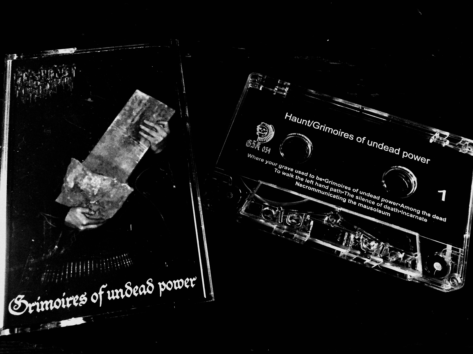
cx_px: 236
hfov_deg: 61.7
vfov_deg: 48.2
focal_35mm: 29
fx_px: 396
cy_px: 177
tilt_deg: -68.8
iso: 250
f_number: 2.2
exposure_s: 1/15
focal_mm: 4.15
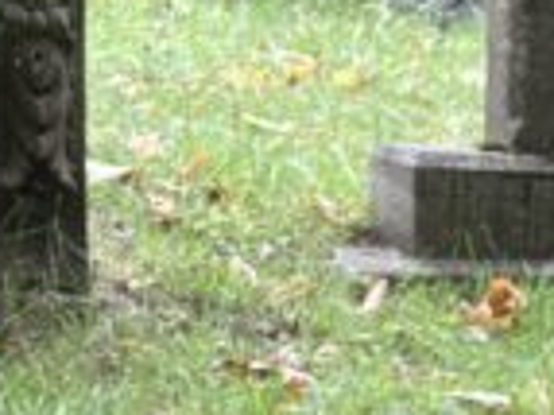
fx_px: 2974
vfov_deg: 6.8
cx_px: 938
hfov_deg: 10.1
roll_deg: -6.0
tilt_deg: -26.7
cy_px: 1470
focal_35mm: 186
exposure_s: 1/122
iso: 32
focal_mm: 5.96
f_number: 1.6
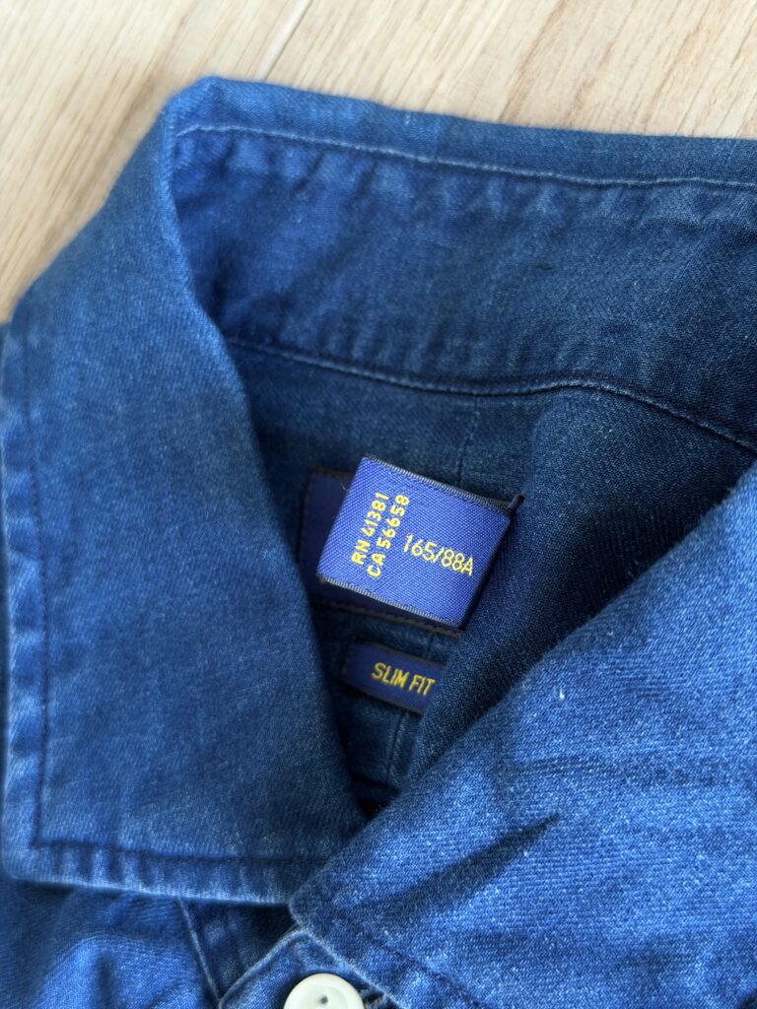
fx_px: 1400
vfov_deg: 39.7
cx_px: 378
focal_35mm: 48
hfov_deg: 30.3
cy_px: 504
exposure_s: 1/51
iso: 250
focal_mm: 6.76
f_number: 1.78
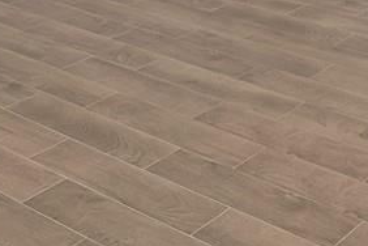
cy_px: -302
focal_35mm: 85
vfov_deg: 13.1
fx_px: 869
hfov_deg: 23.7
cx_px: 264
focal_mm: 12
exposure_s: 1/1.67
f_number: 9
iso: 640
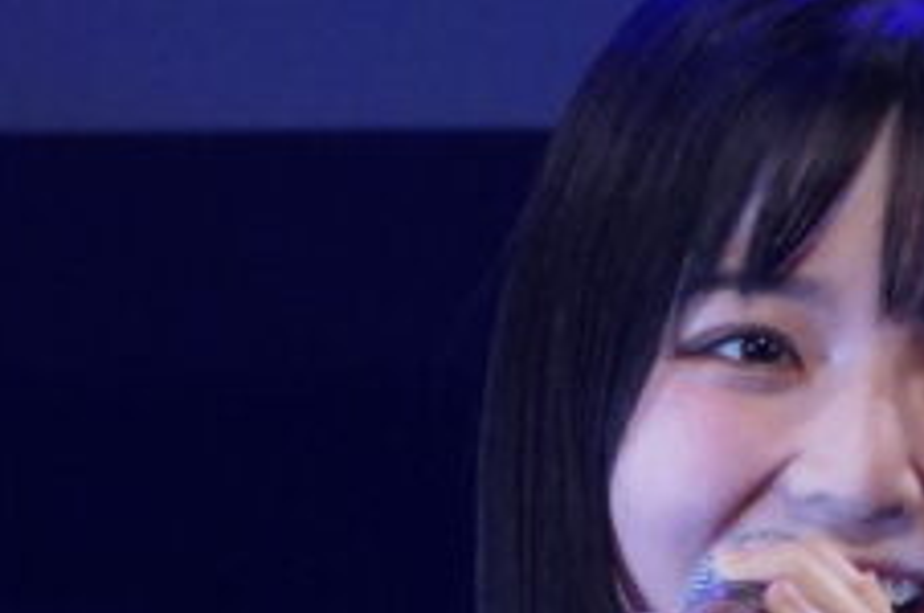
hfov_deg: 1.3
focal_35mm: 1594
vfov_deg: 0.9
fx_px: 40854
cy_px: 1136
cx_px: 1689
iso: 10000
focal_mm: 300
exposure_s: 1/200
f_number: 20
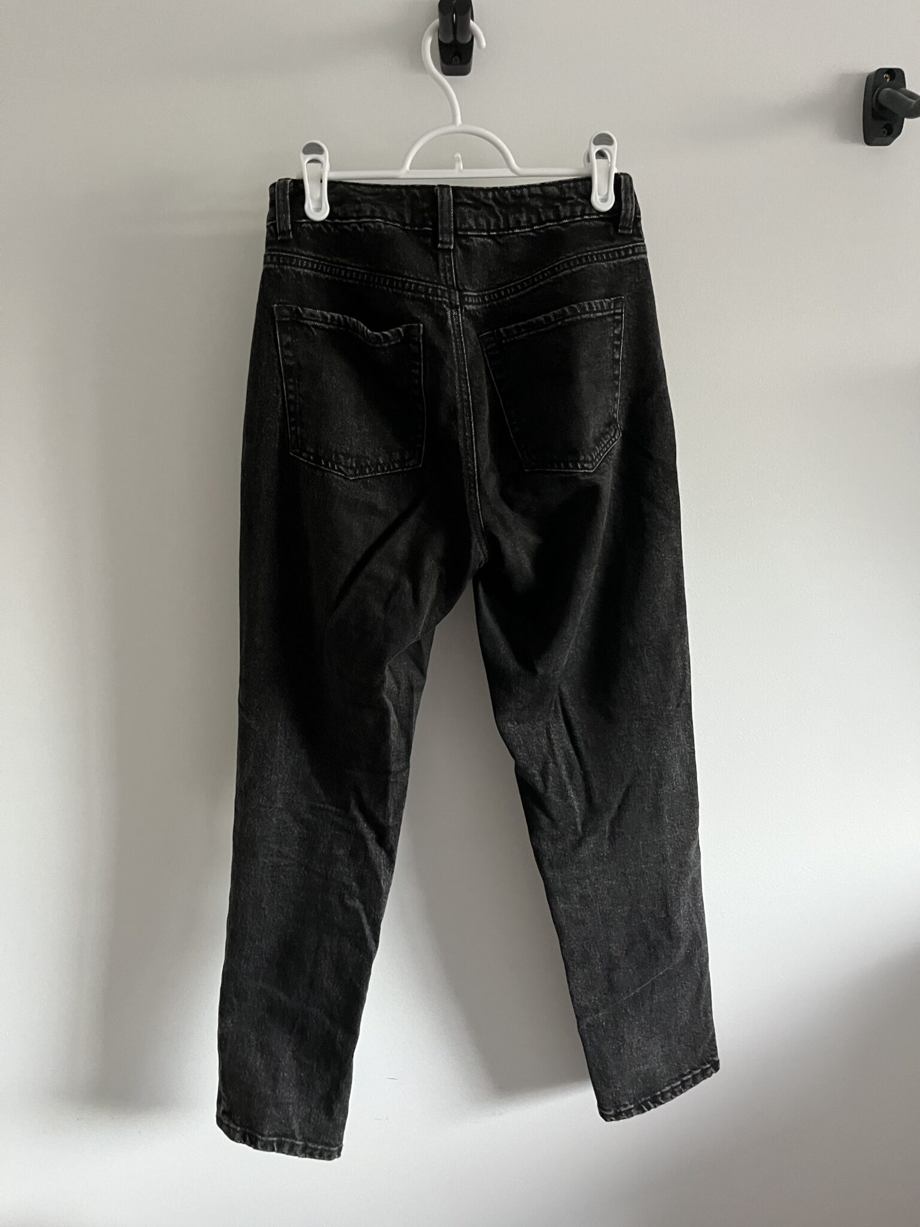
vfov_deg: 67.3
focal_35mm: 26
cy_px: 614
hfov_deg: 53.1
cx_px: 460
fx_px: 921
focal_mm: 5.1
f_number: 1.6
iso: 500
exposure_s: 1/46
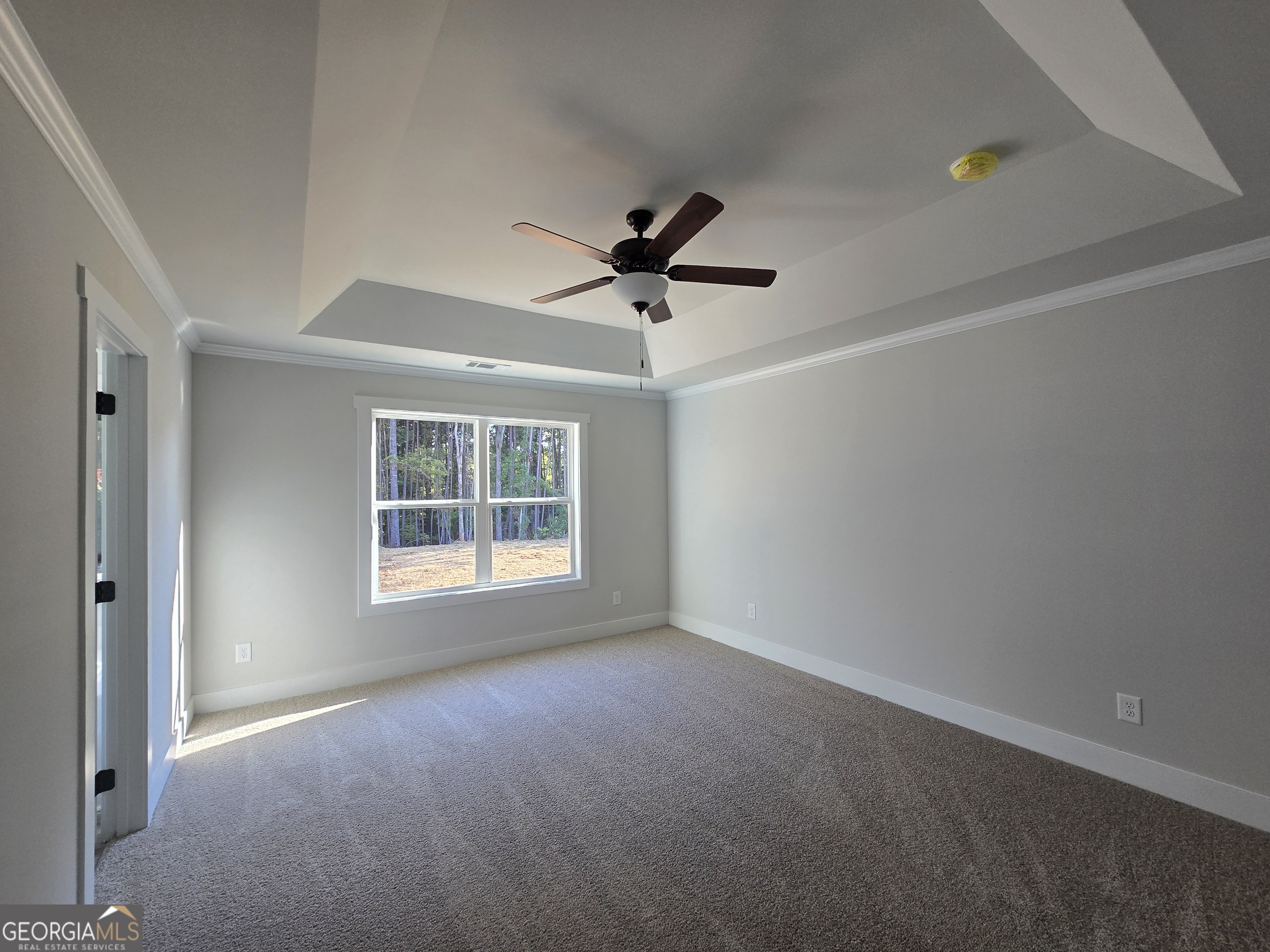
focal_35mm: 13
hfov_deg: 106.2
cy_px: 476
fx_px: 477
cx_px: 635
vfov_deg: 89.9
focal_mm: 2.2
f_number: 2.2
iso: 64
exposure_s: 1/60
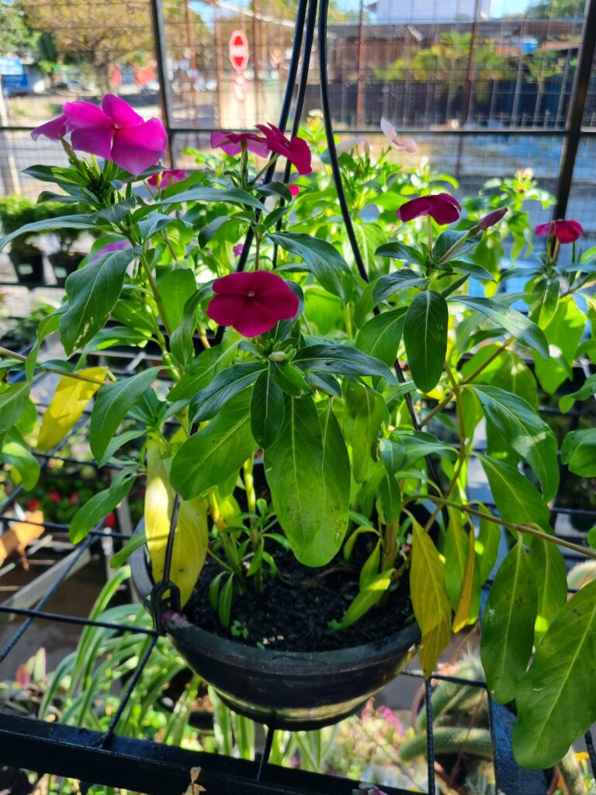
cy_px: 398
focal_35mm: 26
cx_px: 298
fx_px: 597
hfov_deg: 53.1
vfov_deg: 67.3
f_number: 1.8
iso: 50
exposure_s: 1/352
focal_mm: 5.4
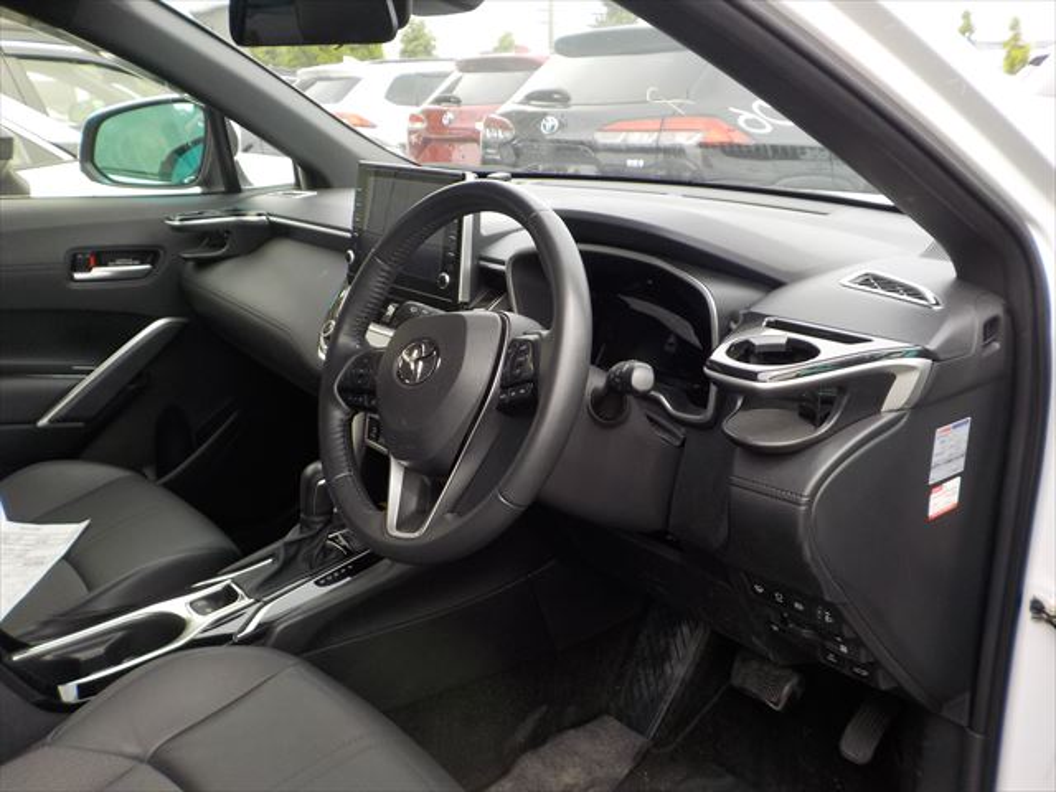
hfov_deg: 60.0
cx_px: 528
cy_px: 396
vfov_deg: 46.8
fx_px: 915
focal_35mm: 30
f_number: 3.3
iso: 125
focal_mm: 4.1
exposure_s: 1/160
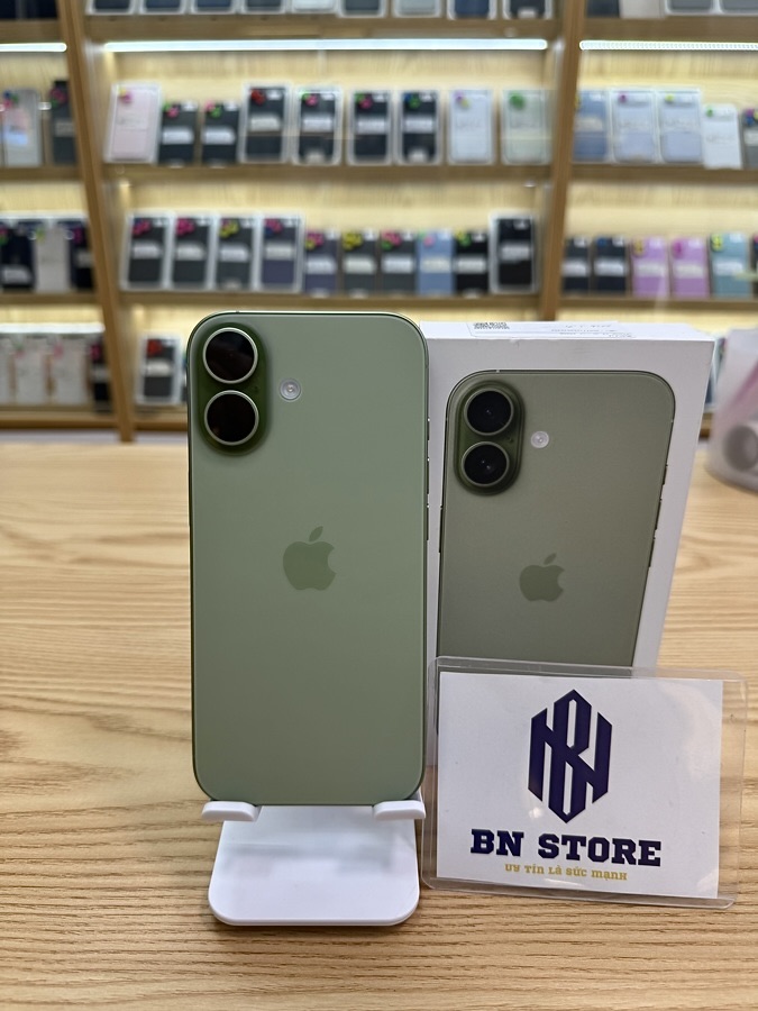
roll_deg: -1.5
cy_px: 506
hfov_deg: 56.8
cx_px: 379
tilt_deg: -22.0
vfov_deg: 71.6
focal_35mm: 24
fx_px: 701
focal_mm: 6.76
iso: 64
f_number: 1.78
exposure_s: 1/120
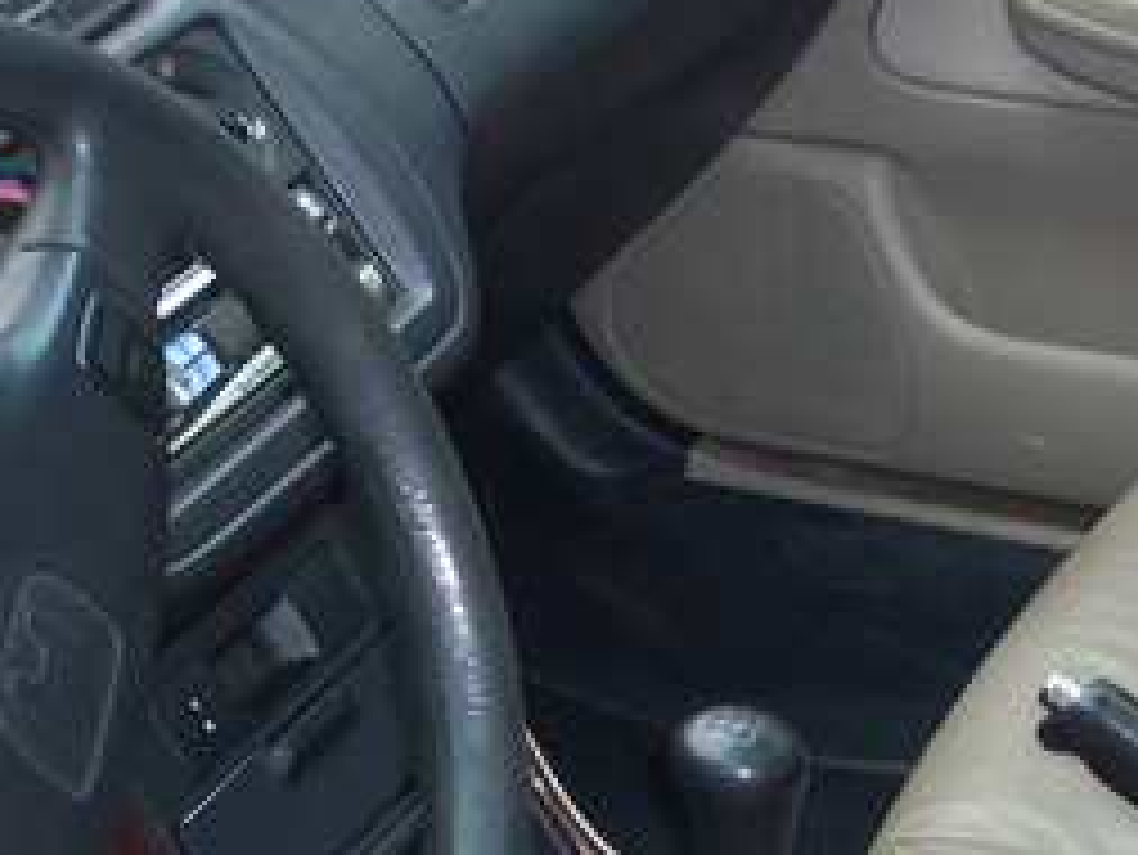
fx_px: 3947
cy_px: 1062
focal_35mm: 120
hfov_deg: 16.4
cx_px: 576
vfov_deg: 12.1
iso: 100
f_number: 2.8
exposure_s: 1/45
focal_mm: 6.3
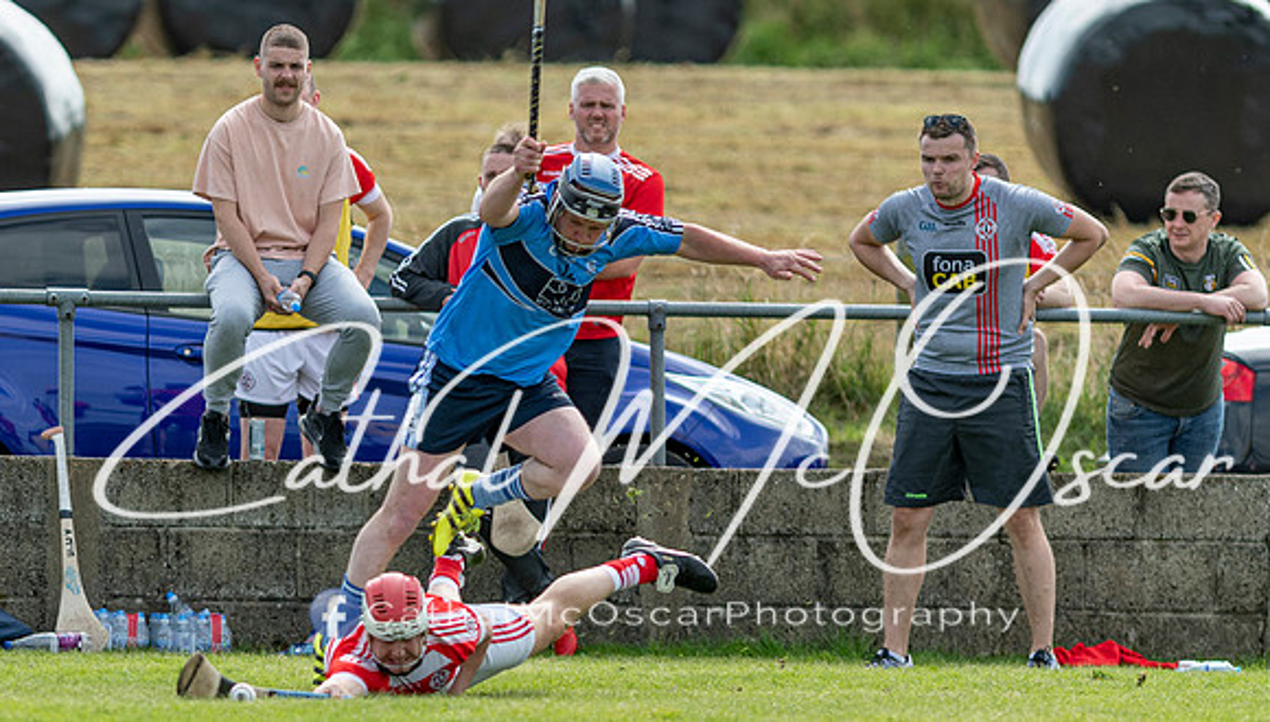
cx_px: 451
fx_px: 25822
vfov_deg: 1.6
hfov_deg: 2.8
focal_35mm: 765
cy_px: 638
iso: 125
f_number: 2.8
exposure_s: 1/1600
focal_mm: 300
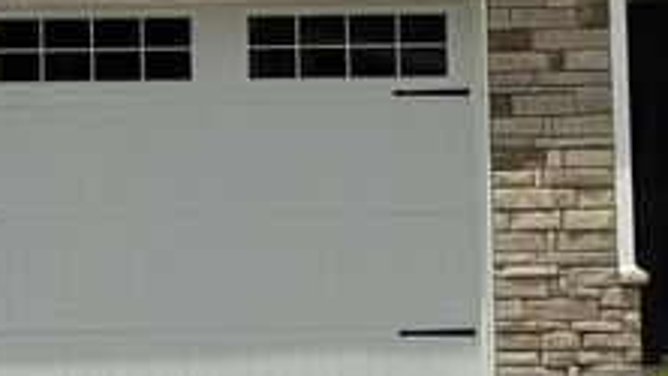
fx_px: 4270
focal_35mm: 241
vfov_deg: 5.0
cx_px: -42
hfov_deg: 8.9
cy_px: -87
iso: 64
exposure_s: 1/10526
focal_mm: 6.76
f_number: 1.78
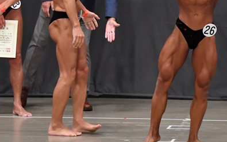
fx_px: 2314
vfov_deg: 3.5
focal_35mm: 374
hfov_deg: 5.6
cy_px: 18
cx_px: 117
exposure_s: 1/400
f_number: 5.6
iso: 5000
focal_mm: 125
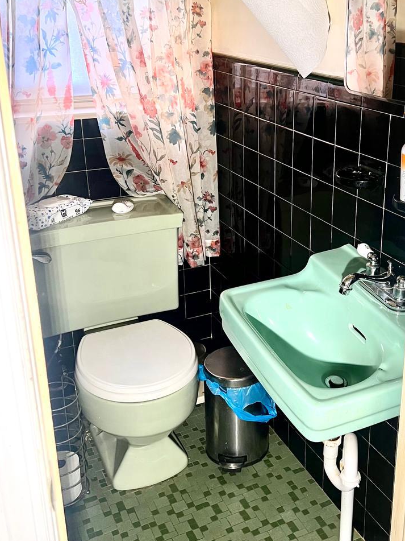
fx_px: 655
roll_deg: +0.2
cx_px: 279
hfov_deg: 33.9
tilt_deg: -19.0
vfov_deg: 44.7
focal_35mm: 42
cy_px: 239
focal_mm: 5.7
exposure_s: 1/60
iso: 80
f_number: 1.5
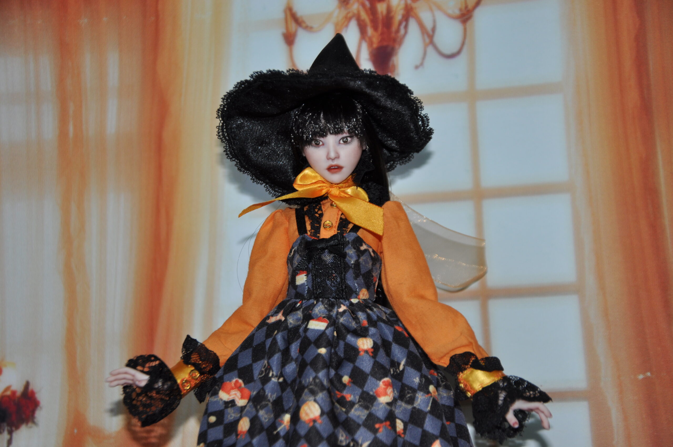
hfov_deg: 21.9
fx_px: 1736
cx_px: 336
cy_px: 224
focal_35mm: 93
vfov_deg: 14.7
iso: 200
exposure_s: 1/60
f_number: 5.3
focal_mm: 62
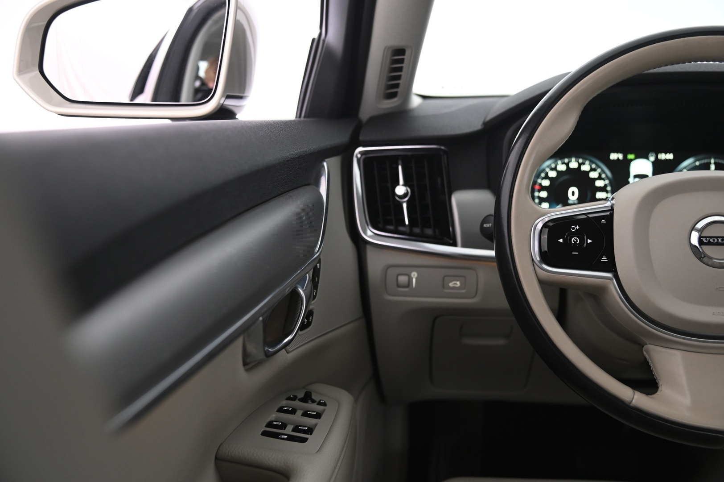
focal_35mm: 40
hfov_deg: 48.5
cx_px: 362
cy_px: 241
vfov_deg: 33.3
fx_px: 804
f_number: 4
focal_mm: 40
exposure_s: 1/15
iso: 1250
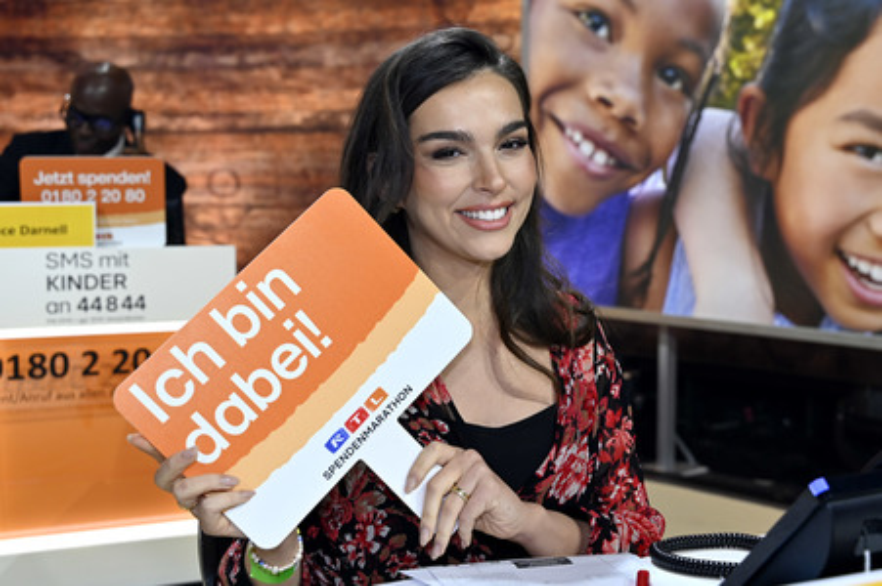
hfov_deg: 49.6
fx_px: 955
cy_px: 293
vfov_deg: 34.2
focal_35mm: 39
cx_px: 441
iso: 1000
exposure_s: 1/200
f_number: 4
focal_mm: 39
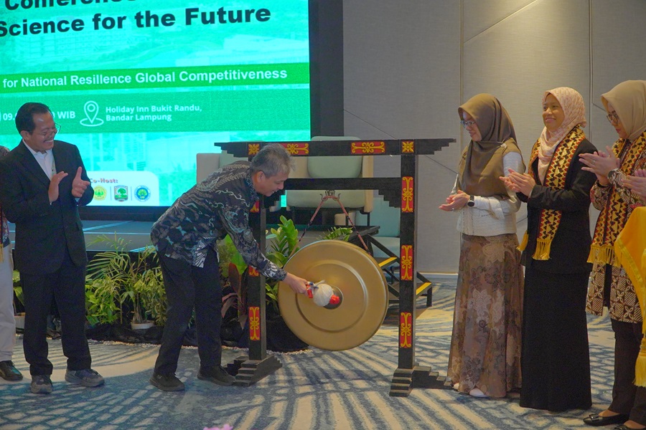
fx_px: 807
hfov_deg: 43.6
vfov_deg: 29.9
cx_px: 323
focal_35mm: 45
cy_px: 215
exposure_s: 1/250
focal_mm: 30
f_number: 5
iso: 20000
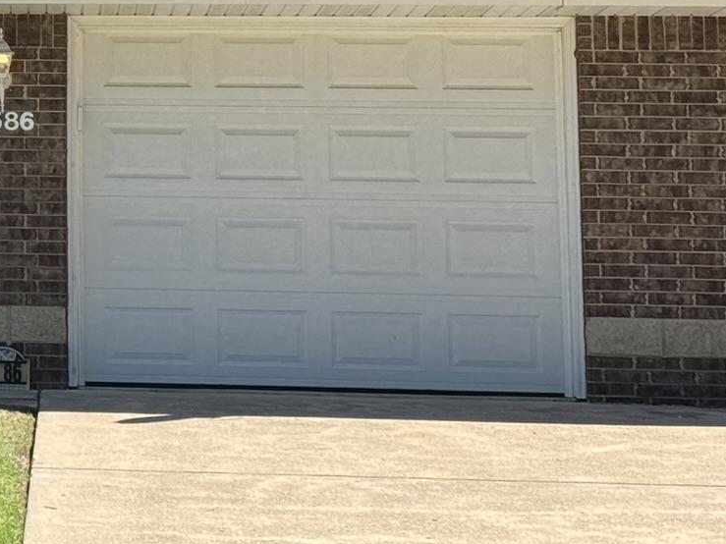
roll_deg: -0.9
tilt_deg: +6.9
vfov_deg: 11.0
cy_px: -43
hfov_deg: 14.2
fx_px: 2789
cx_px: -226
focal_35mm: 133
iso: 64
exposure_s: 1/1637
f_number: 1.78
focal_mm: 6.76
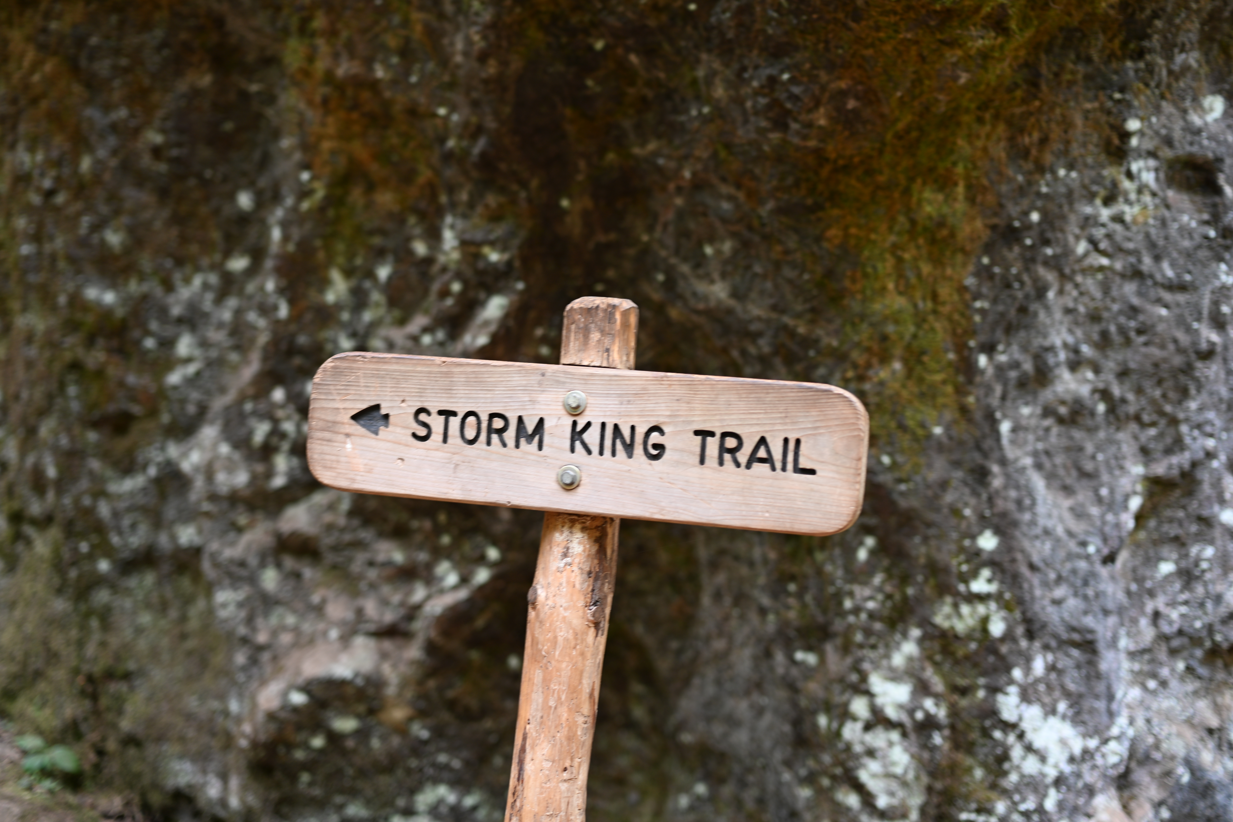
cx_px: 616
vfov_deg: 27.0
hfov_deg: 39.6
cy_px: 411
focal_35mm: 50
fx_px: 1712
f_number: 2
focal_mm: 50
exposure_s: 1/15
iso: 100
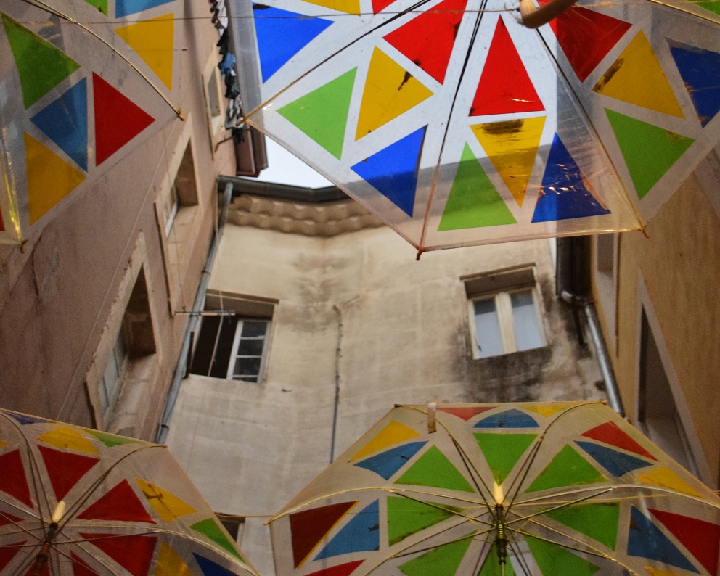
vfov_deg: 24.7
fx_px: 1315
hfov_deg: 30.6
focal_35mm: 62
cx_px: 360
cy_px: 227
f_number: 4
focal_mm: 29
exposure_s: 1/60
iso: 2500
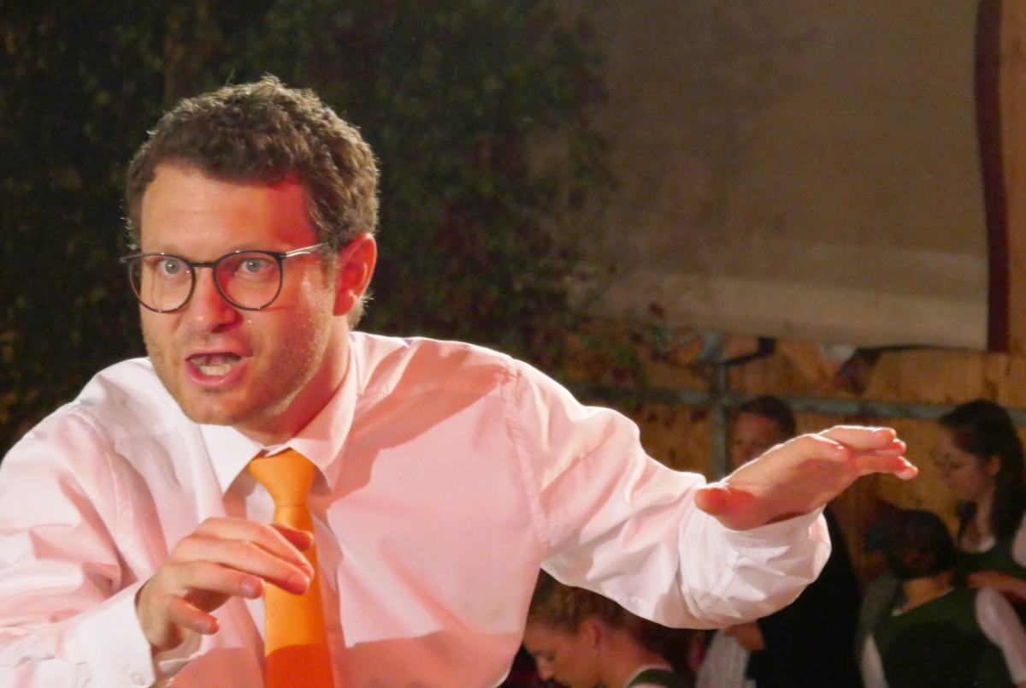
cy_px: 344
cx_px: 513
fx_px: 3853
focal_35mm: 135
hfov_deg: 15.2
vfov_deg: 10.2
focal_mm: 49.2
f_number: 5.7
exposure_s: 1/125
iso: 3200
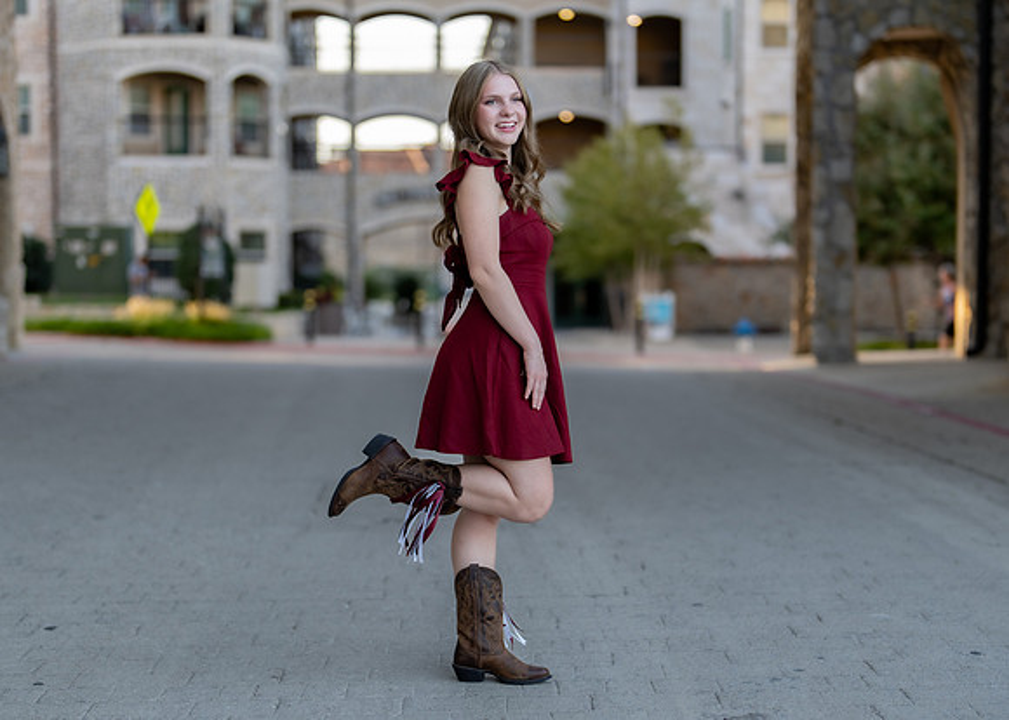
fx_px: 2069
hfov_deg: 27.4
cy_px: 422
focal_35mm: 72
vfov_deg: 19.7
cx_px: 511
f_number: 1.2
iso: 100
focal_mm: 50
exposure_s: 1/640
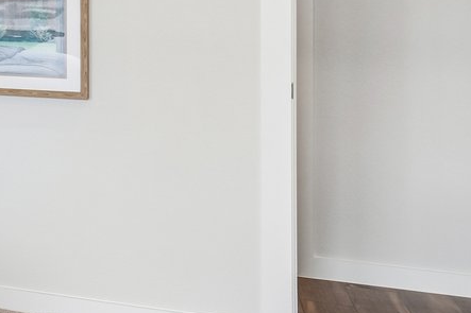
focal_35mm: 74
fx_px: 968
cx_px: -396
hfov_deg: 19.6
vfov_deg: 17.8
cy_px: -19
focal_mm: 16
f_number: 8
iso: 320
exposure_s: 1/30
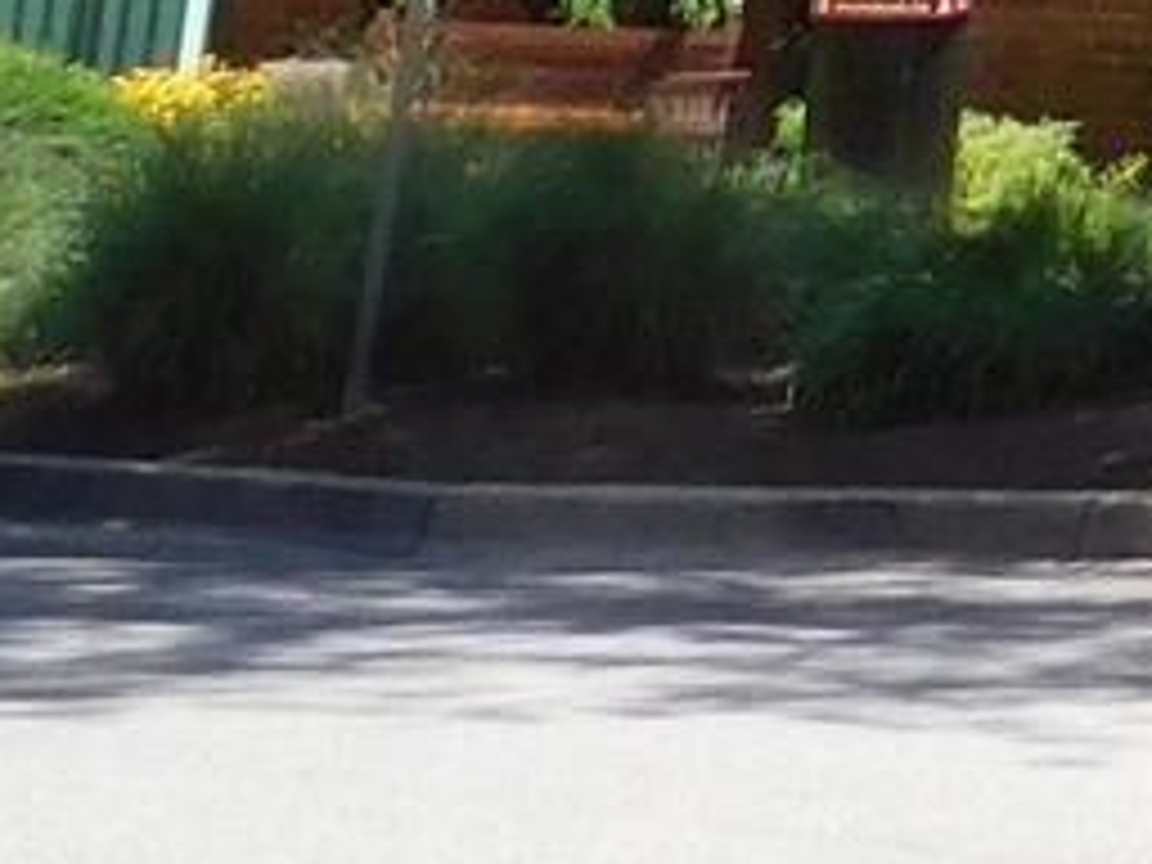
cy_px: -2470
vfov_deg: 6.2
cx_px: 2984
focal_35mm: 200
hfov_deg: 8.8
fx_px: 6656
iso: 125
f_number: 3.1
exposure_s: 1/500
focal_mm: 4.5
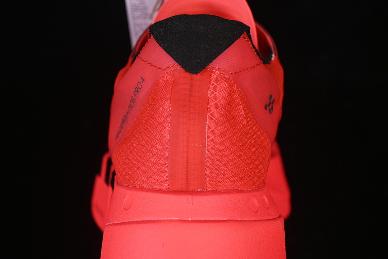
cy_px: 130
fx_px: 808
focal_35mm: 75
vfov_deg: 18.2
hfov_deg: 27.0
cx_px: 194
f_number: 7.1
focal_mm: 50
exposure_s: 1/80
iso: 160
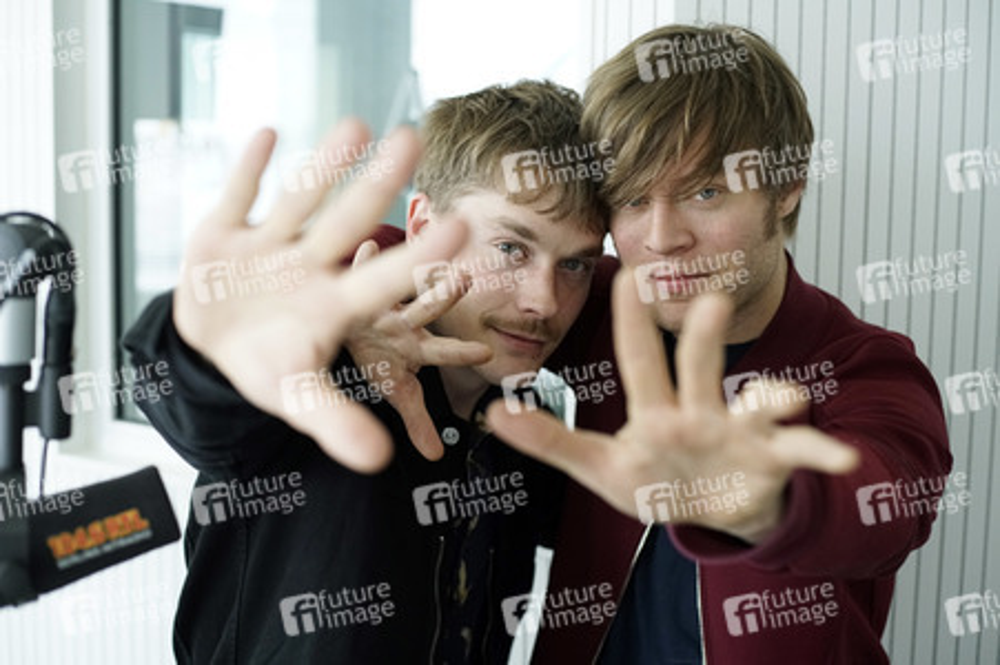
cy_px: 332
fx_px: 1388
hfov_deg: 39.6
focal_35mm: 50
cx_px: 500
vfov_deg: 27.0
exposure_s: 1/250
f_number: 3.5
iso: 3200
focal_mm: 50
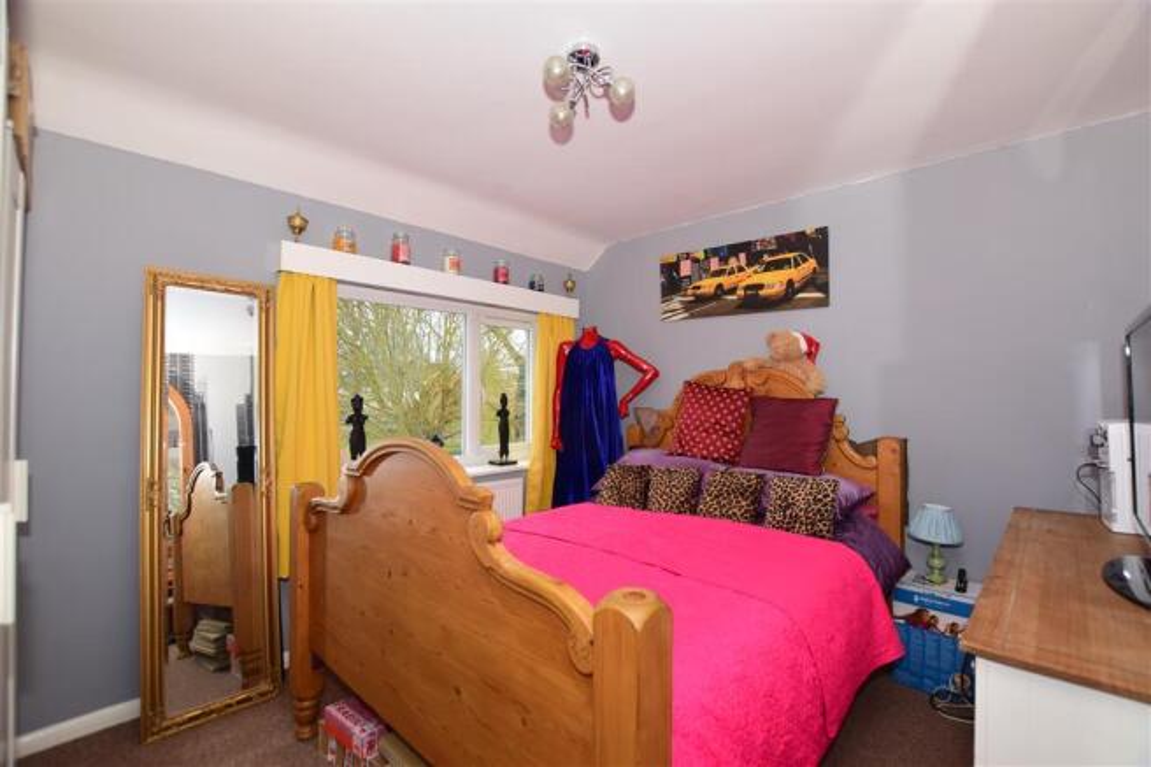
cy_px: 384
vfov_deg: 77.3
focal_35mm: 15
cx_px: 576
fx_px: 479
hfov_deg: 100.4
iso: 400
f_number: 5.6
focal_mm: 10
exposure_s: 1/20
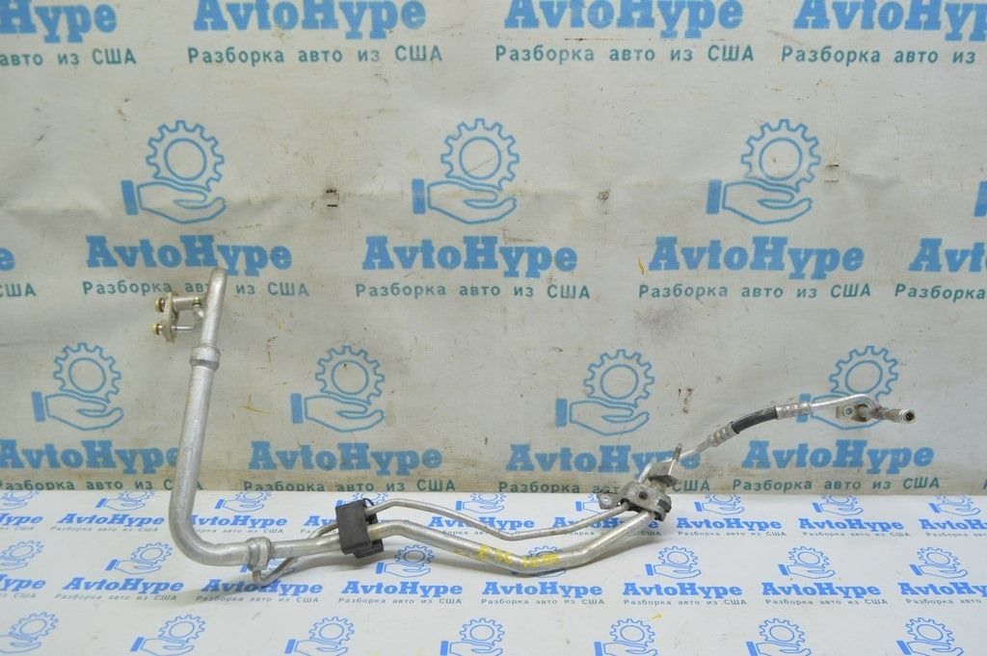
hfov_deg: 62.0
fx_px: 822
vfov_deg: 43.5
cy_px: 328
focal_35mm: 30
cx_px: 494
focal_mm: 20
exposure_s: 1/20
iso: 400
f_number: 5.6
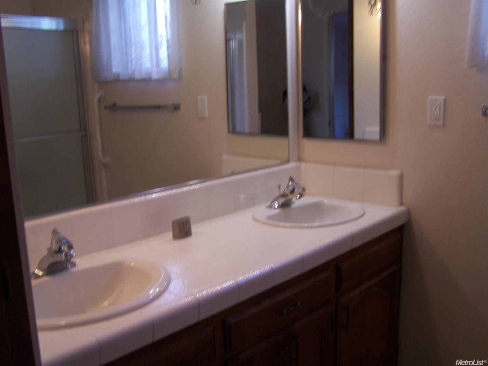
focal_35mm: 38
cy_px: 183
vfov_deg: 37.7
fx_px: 536
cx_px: 244
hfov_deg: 49.0
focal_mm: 6.3
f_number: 2.8
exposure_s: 1/30
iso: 100
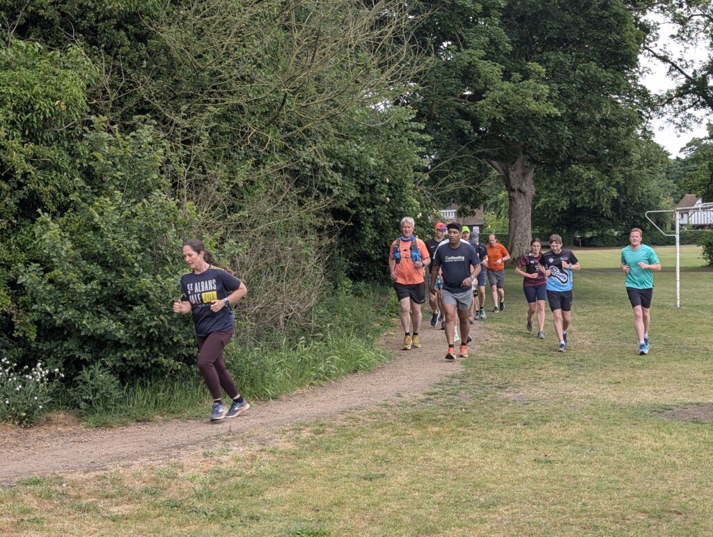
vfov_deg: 29.7
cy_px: 268
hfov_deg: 38.9
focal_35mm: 49
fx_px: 1011
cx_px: 356
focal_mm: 6.9
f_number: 1.68
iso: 18
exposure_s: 1/180
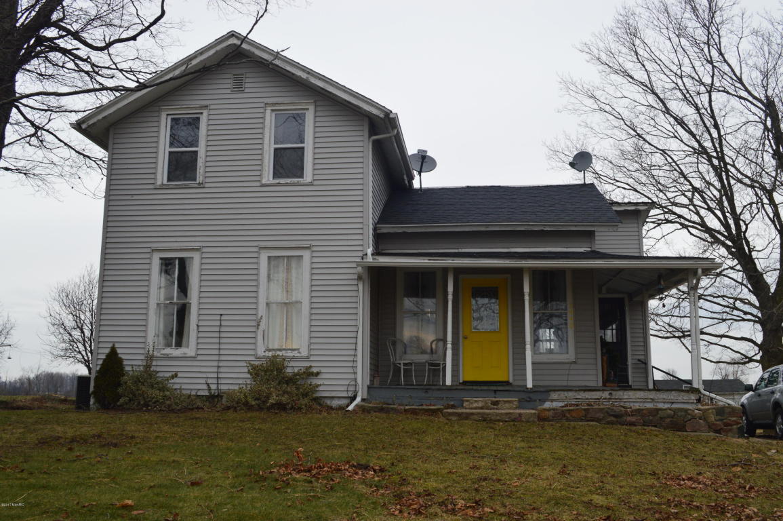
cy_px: 260
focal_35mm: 33
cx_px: 392
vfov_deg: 39.9
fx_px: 717
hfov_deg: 57.3
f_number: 10
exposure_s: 1/200
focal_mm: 22
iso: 400
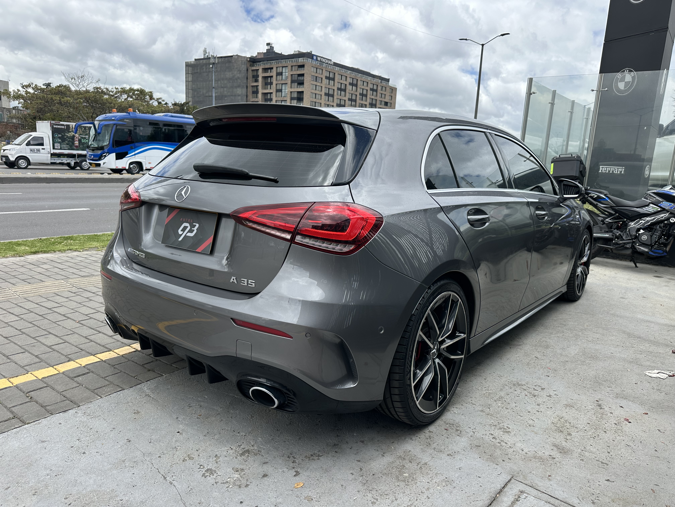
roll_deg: -3.6
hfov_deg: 71.6
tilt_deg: -11.0
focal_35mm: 24
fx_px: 468
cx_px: 338
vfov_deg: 56.8
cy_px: 254
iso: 80
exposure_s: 1/1845
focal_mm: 6.86
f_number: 1.78
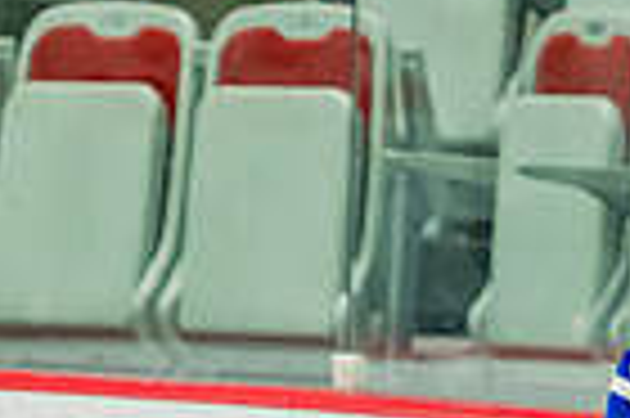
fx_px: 16081
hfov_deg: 2.2
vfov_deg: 1.5
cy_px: 1028
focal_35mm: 920
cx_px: 785
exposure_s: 1/1000
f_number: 3.2
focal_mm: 130
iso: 1600
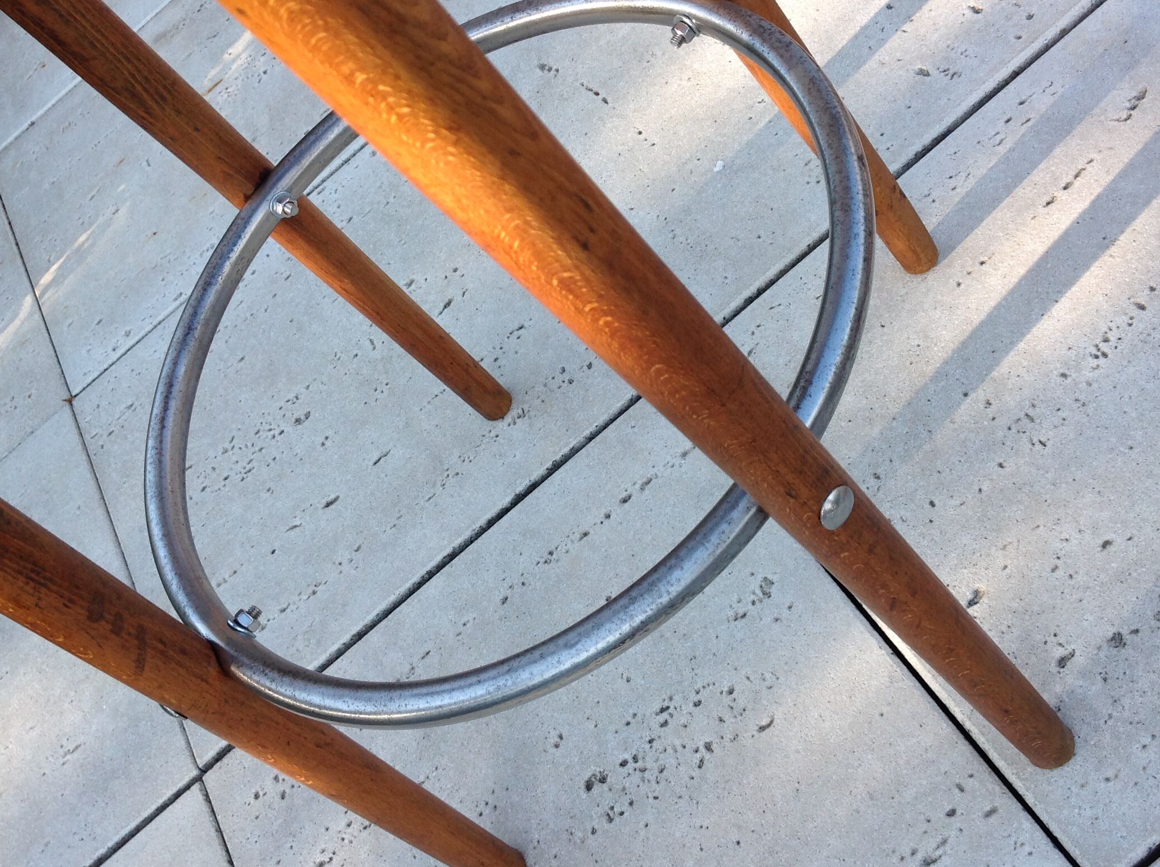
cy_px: 378
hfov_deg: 43.0
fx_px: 1472
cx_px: 637
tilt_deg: -50.0
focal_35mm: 44
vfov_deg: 32.7
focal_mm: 4.28
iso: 50
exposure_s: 1/347
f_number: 2.4
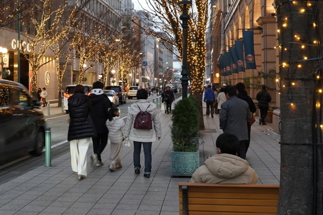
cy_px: 72
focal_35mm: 52
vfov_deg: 25.9
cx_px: 106
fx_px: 467
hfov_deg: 37.7
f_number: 9
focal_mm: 28
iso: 2500
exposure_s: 1/25
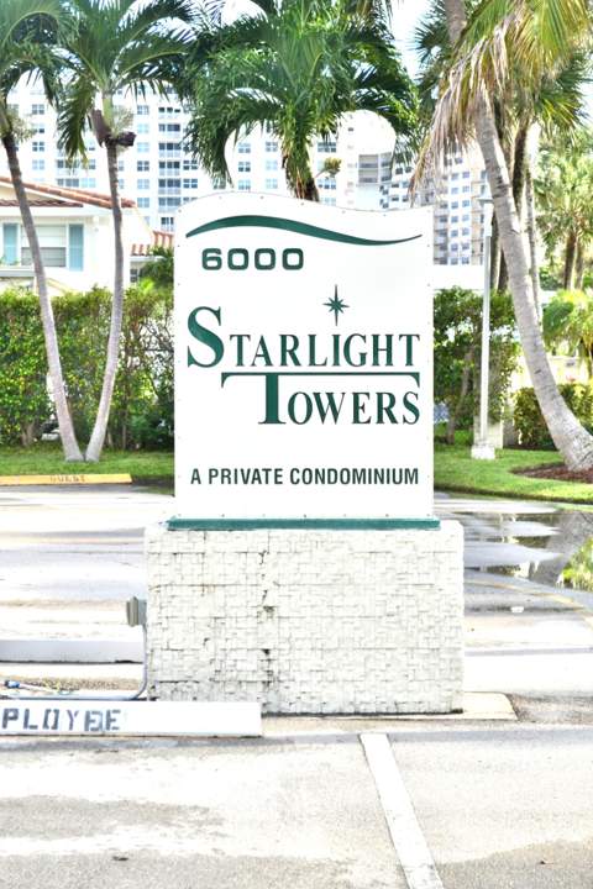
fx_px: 2038
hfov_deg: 16.6
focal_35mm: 82
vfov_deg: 24.6
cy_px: 444
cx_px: 296
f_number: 7.1
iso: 100
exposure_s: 1/200
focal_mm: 55
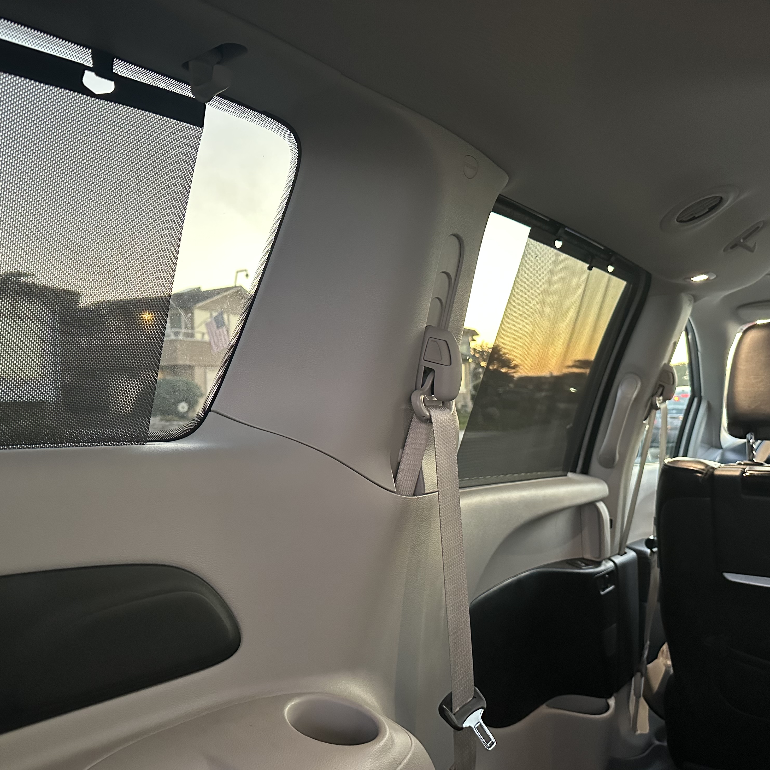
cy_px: 390
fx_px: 730
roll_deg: +1.4
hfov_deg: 55.3
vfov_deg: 55.6
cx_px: 316
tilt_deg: +0.9
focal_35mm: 29
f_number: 1.78
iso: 800
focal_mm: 6.86
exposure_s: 1/60
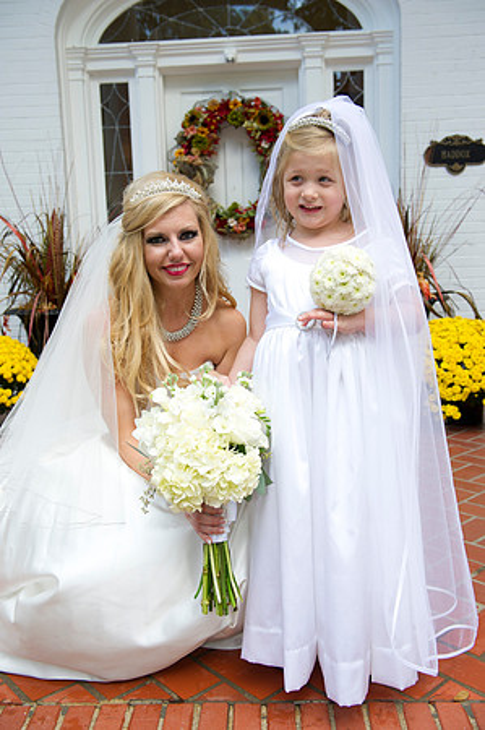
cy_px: 365
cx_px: 242
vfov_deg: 54.5
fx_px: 709
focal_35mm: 35
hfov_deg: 37.8
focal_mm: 35
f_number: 5
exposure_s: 1/200
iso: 400
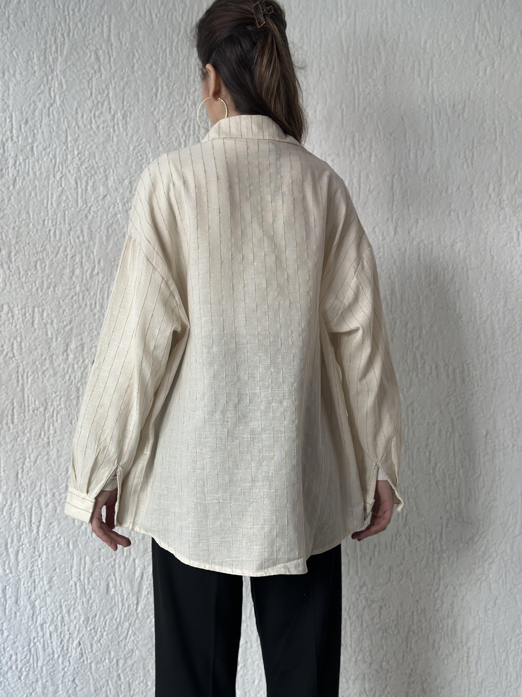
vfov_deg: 39.7
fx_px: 965
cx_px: 261
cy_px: 348
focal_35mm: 48
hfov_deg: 30.3
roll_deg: +0.1
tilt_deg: -0.5
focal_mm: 6.86
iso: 125
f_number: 1.78
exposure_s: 1/113
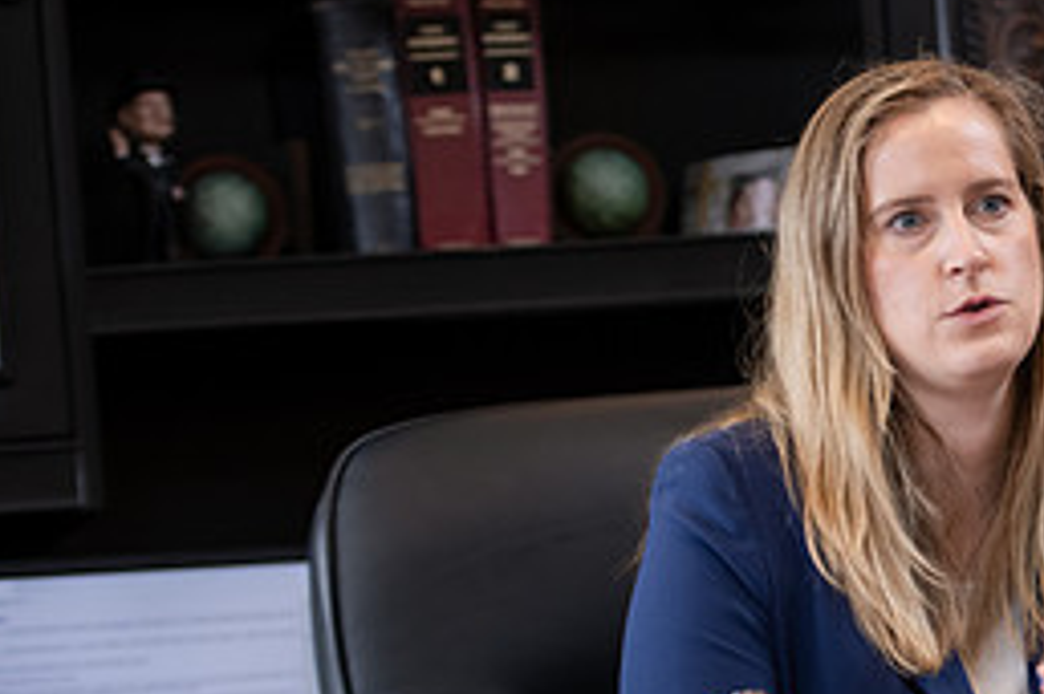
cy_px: 558
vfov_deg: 7.1
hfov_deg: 10.6
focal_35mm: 192
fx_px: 5564
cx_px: 1101
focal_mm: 85
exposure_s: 1/160
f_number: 2.8
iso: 800
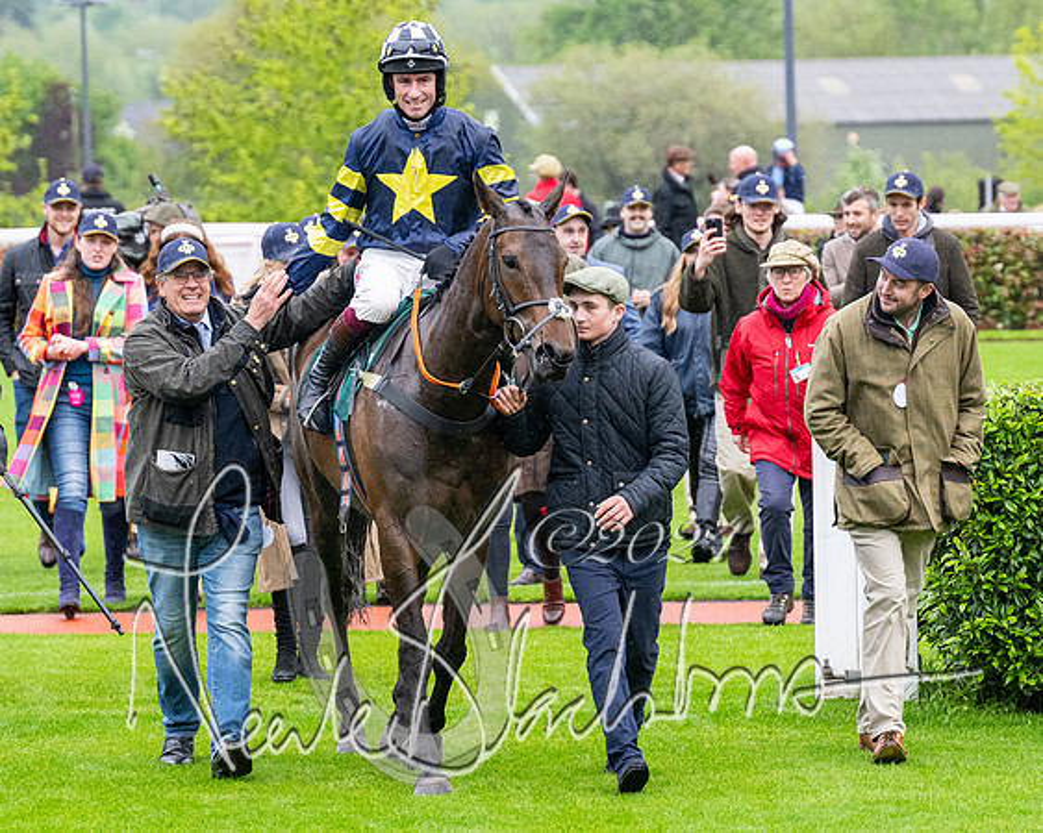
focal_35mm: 284
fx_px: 8772
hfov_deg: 6.8
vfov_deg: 5.4
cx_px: 515
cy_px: 424
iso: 1000
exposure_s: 1/800
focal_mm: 135
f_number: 4
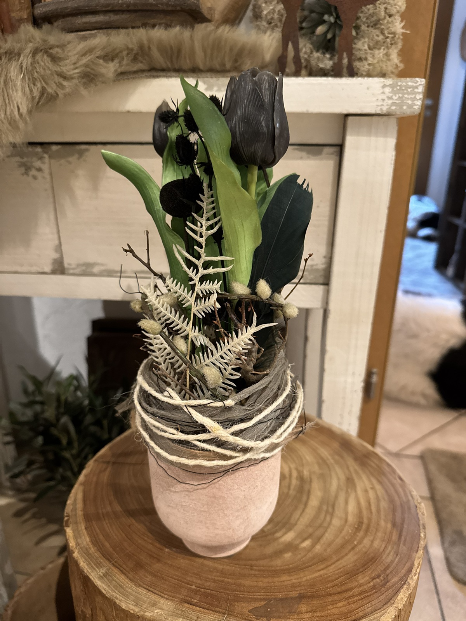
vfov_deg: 71.6
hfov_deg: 56.8
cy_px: 310
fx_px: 431
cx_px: 233
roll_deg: -1.0
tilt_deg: -21.5
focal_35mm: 24
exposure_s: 1/33
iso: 640
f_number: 1.78
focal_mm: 6.76
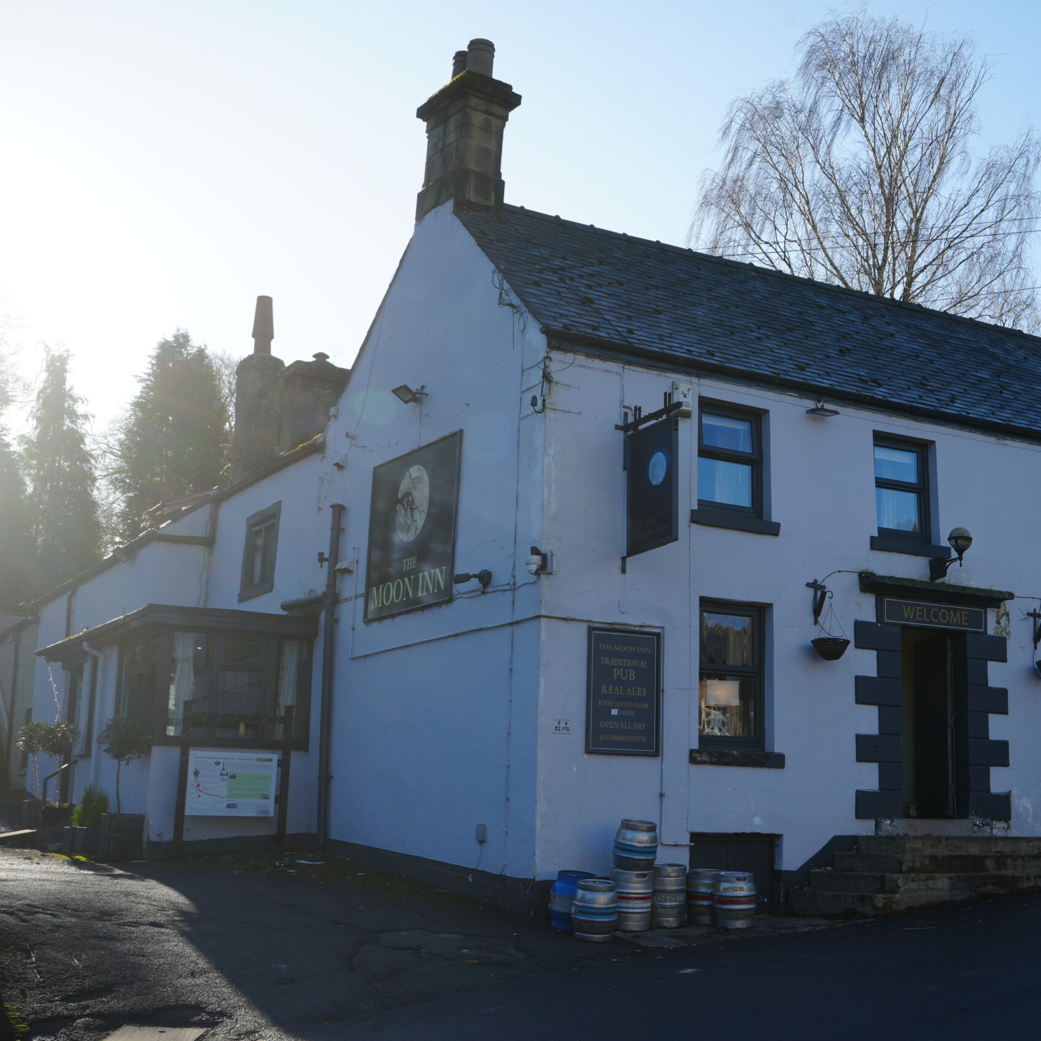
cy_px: 520
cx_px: 779
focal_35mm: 46
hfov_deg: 36.0
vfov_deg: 36.8
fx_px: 1565
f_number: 8
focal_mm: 36
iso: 100
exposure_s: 1/125
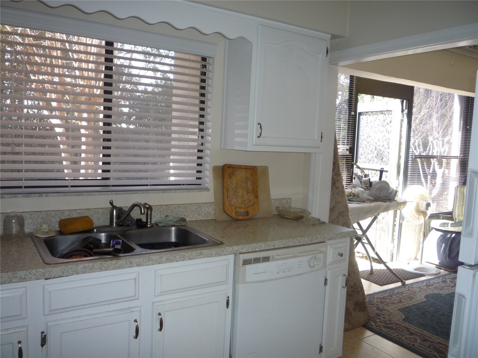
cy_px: 179
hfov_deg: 60.0
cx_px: 239
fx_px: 414
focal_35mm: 30
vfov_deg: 46.8
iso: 100
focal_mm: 5.2
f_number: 3.3
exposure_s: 1/30
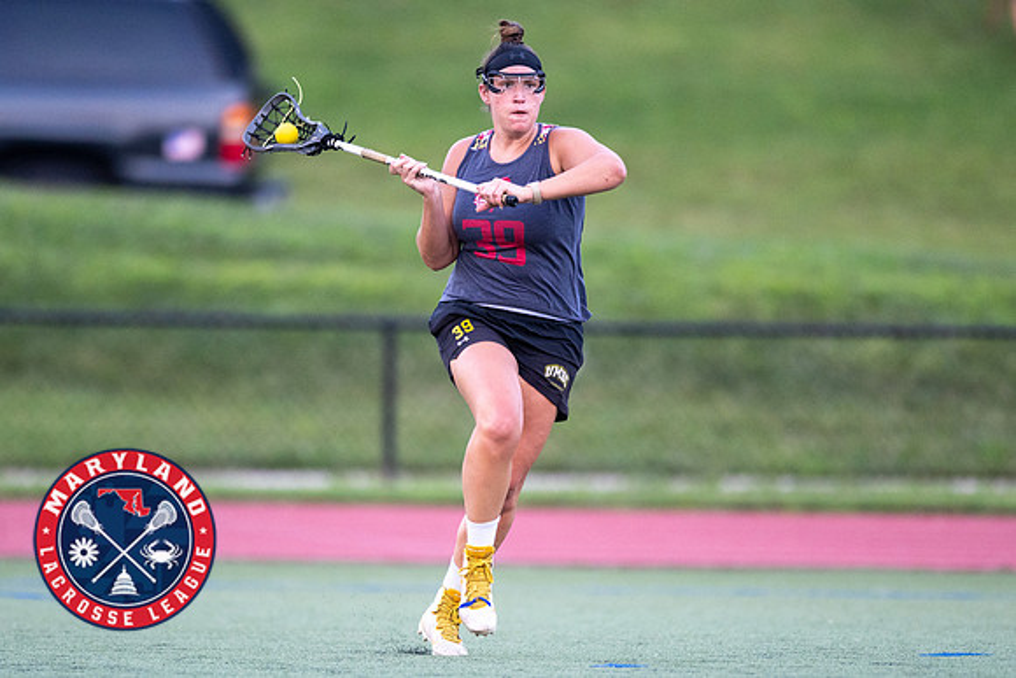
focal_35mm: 614
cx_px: 502
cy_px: 435
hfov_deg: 3.4
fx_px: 17319
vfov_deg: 2.2
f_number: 2.8
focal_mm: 400
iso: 2000
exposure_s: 1/1250
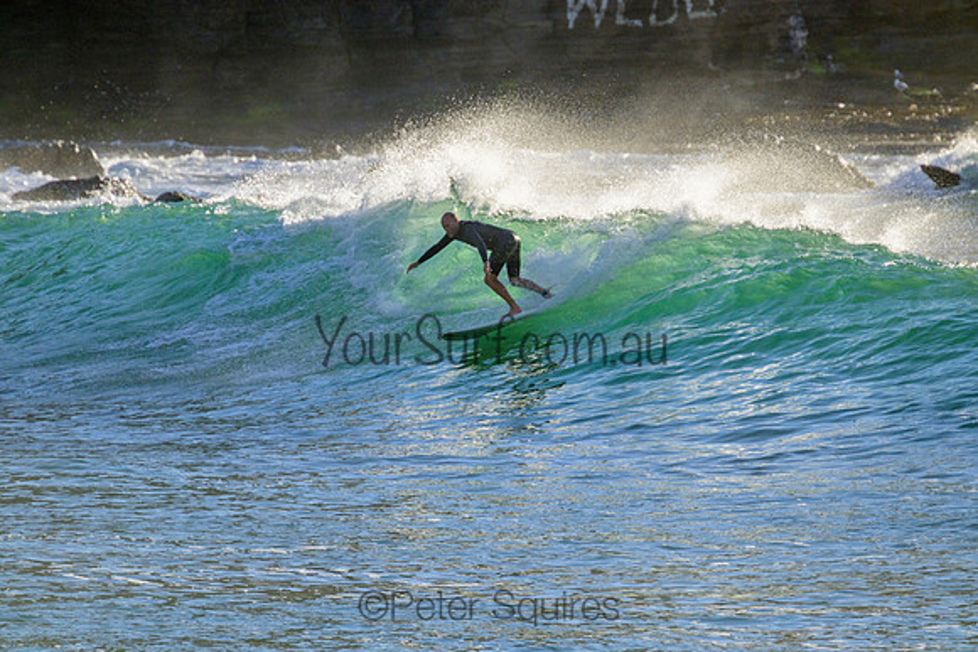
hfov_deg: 2.6
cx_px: 489
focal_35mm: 800
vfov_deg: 1.7
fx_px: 21737
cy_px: 326
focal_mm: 800
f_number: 11
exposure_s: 1/2000
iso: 1000
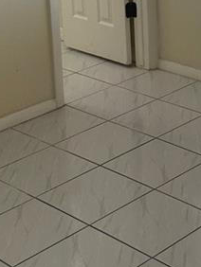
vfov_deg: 18.1
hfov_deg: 14.2
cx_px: 220
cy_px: -70
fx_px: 789
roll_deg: +0.9
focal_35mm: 102
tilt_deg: -10.6
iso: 80
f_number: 1.78
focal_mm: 6.86
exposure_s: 1/364
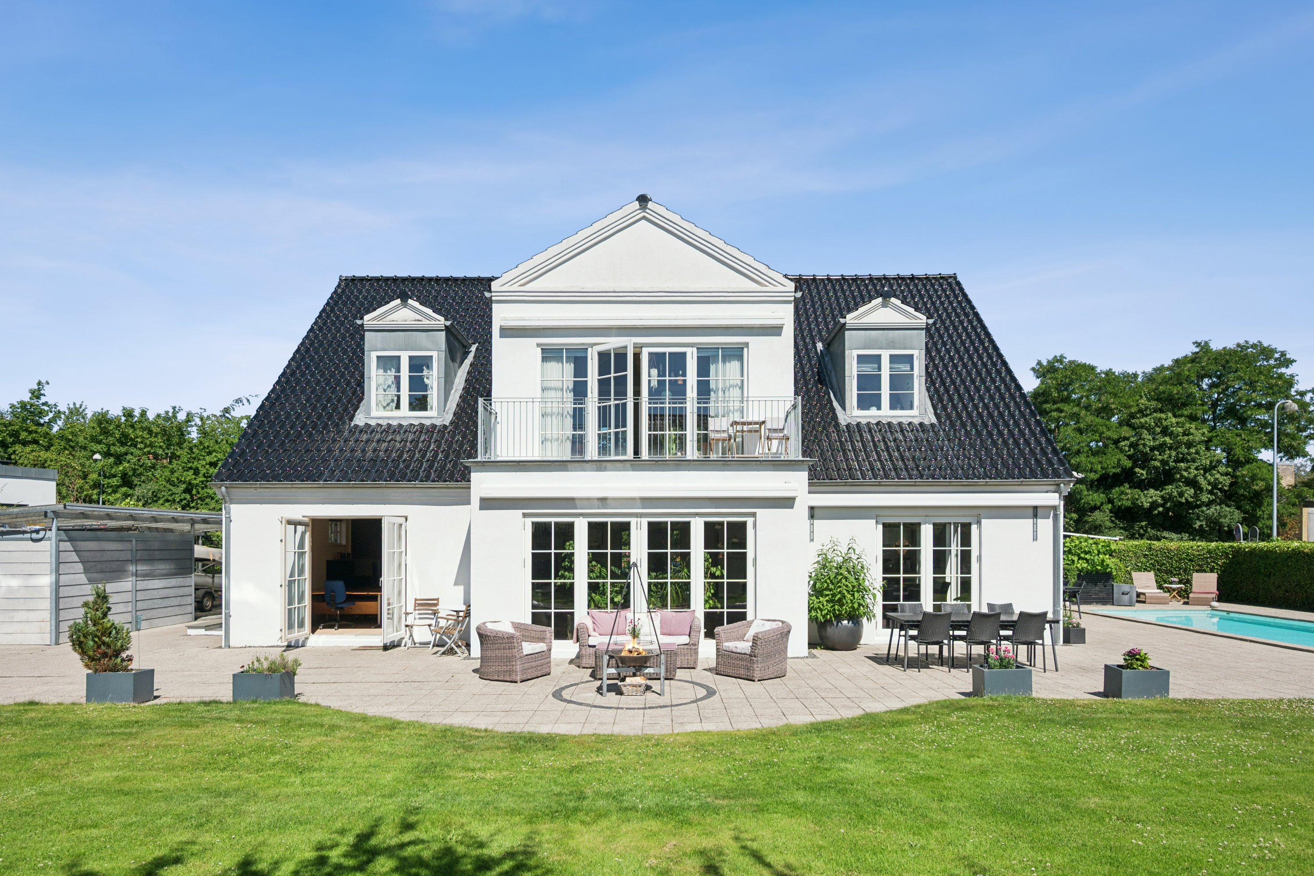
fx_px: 712
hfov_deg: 85.4
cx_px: 657
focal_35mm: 20
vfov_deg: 63.2
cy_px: 438
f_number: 4
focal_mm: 19.5
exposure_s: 1/6400
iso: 400
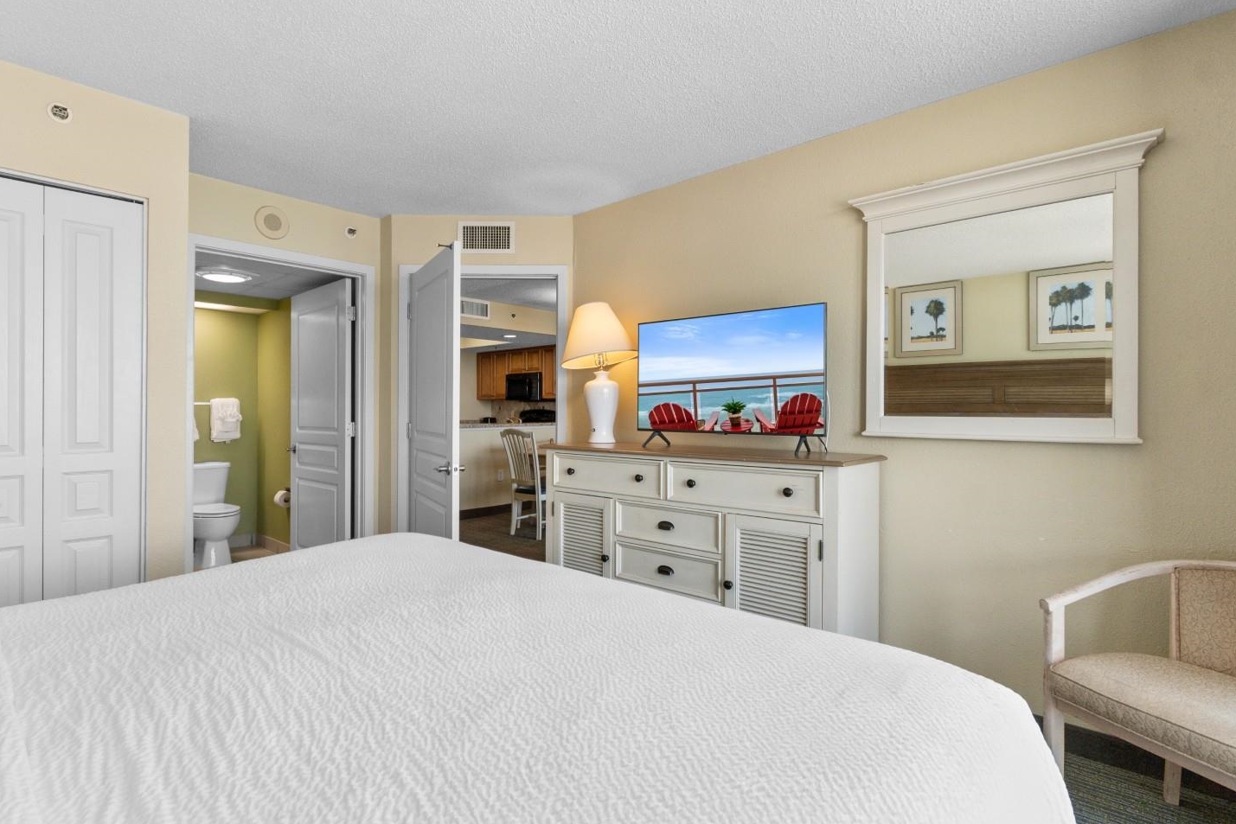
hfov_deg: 93.2
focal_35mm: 17
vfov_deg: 70.4
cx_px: 586
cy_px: 401
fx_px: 584
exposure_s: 1/4
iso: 100
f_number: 4.5
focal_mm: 10
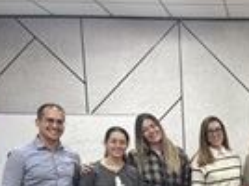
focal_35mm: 68
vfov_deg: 20.4
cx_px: 301
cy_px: 212
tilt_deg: -7.2
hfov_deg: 25.6
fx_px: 488
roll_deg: +0.5
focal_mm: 5.96
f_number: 1.6
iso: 125
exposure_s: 1/100
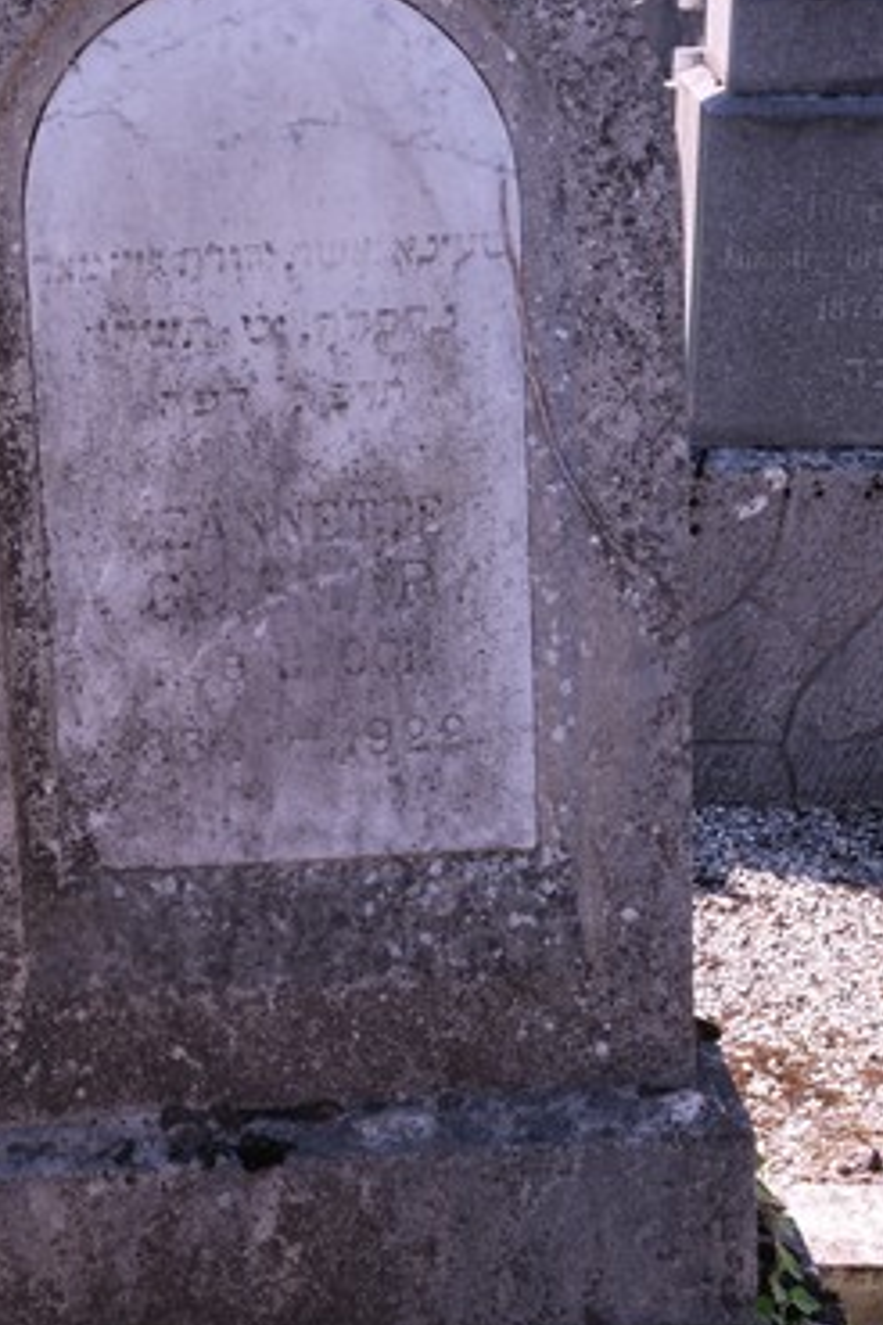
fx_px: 3348
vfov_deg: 22.4
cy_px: 711
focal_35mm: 91
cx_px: 269
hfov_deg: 15.0
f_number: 14
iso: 400
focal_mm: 37.4
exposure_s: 1/56
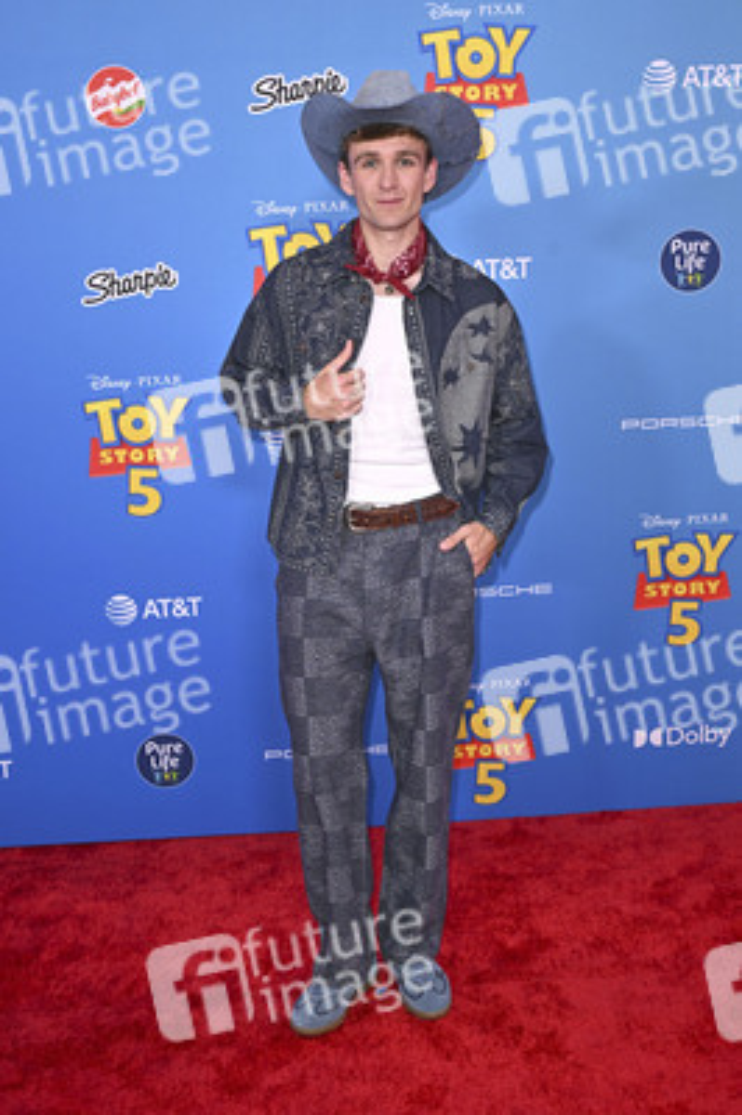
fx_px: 1239
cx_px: 371
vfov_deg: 48.5
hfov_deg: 33.3
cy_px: 558
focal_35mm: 40
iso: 1250
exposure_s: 1/250
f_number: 6.3
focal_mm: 40
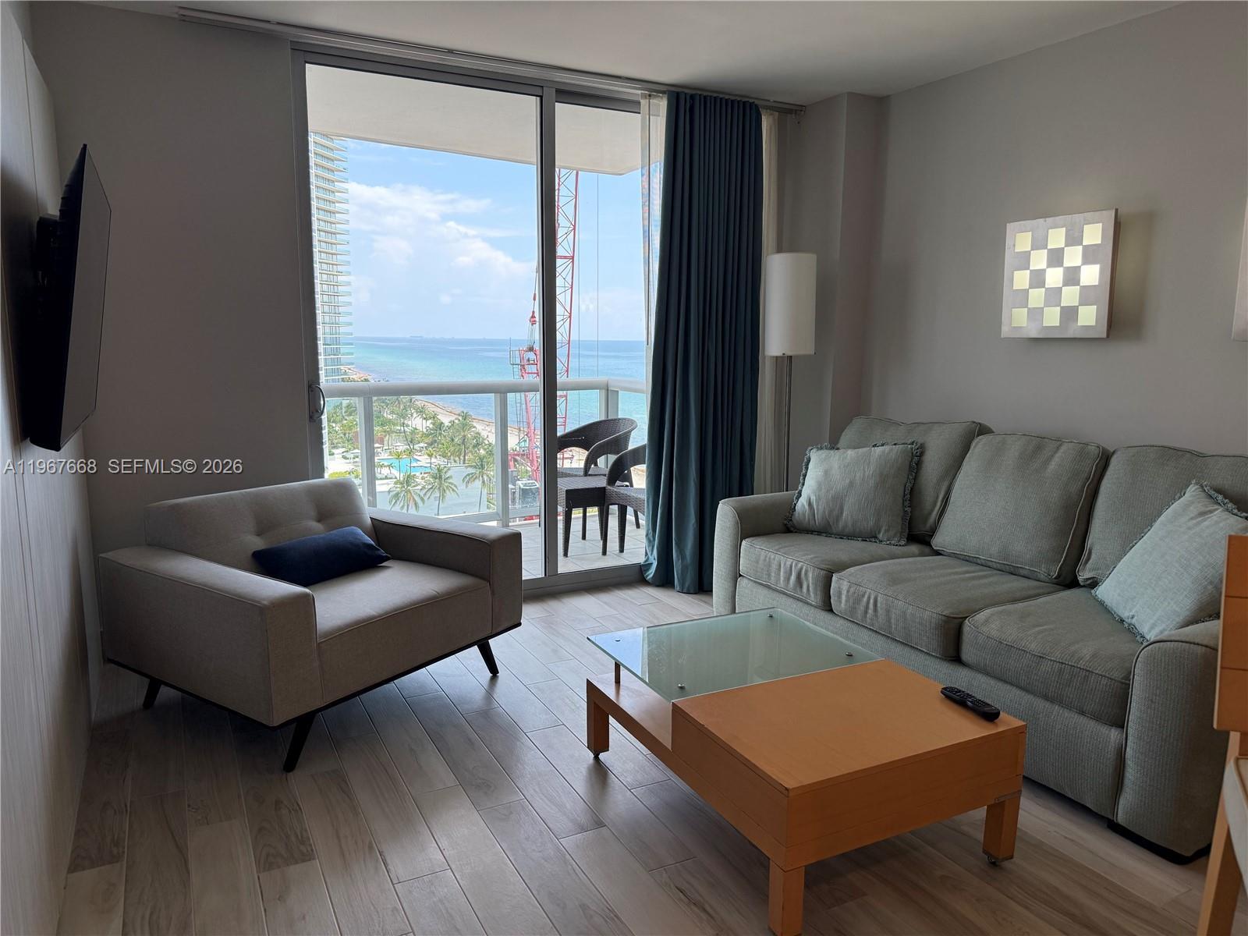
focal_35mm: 24
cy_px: 468
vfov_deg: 56.8
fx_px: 865
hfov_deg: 71.6
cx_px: 624
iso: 100
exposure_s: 1/399
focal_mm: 6.76
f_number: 1.78
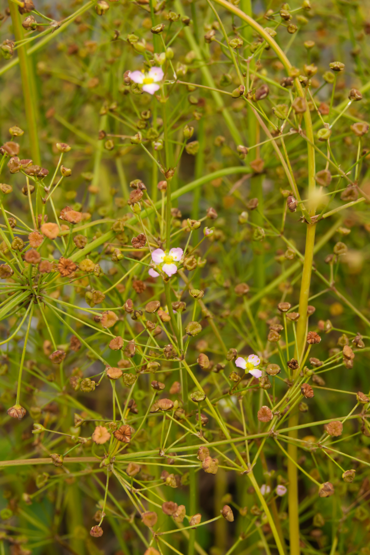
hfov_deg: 16.6
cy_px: 278
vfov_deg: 24.6
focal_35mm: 82
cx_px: 185
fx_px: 1272
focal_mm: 55
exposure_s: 1/500
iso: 1250
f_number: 11
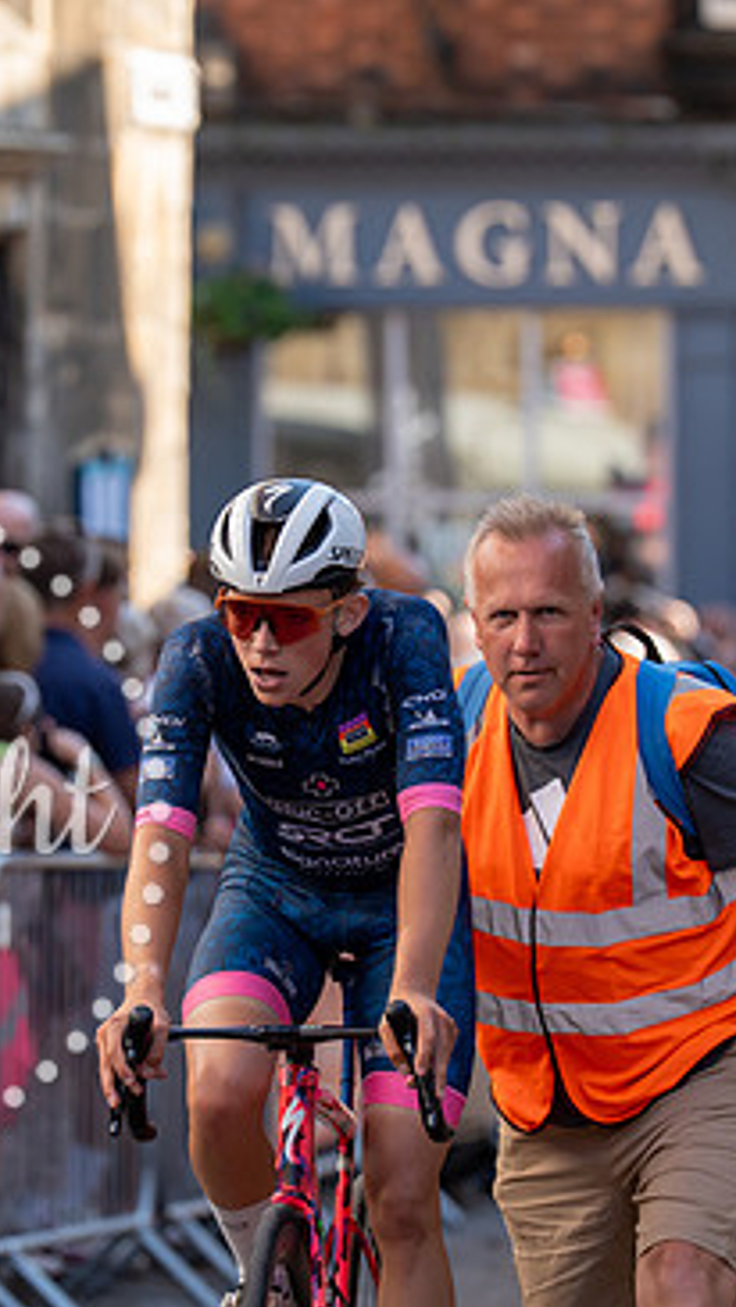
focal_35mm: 327
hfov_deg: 3.7
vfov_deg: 6.6
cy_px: 634
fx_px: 11340
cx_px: 389
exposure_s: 1/1000
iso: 500
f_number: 4
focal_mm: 197
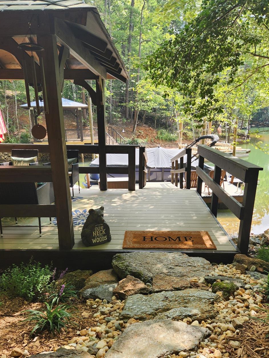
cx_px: 137
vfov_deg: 63.1
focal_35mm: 28
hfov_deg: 49.7
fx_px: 290
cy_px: 209
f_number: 1.8
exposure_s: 1/180
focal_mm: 5.4
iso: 20
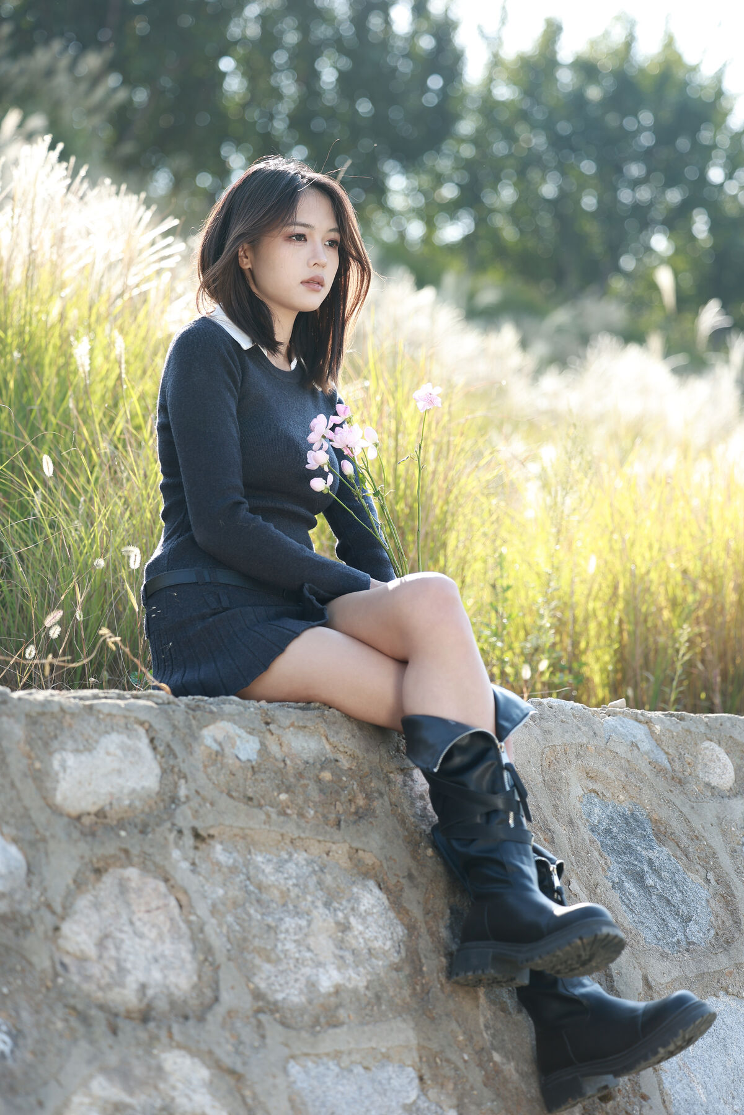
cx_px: 372
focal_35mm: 85
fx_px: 2635
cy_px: 558
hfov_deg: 16.1
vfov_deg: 23.9
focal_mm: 86
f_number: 2.8
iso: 125
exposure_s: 1/500
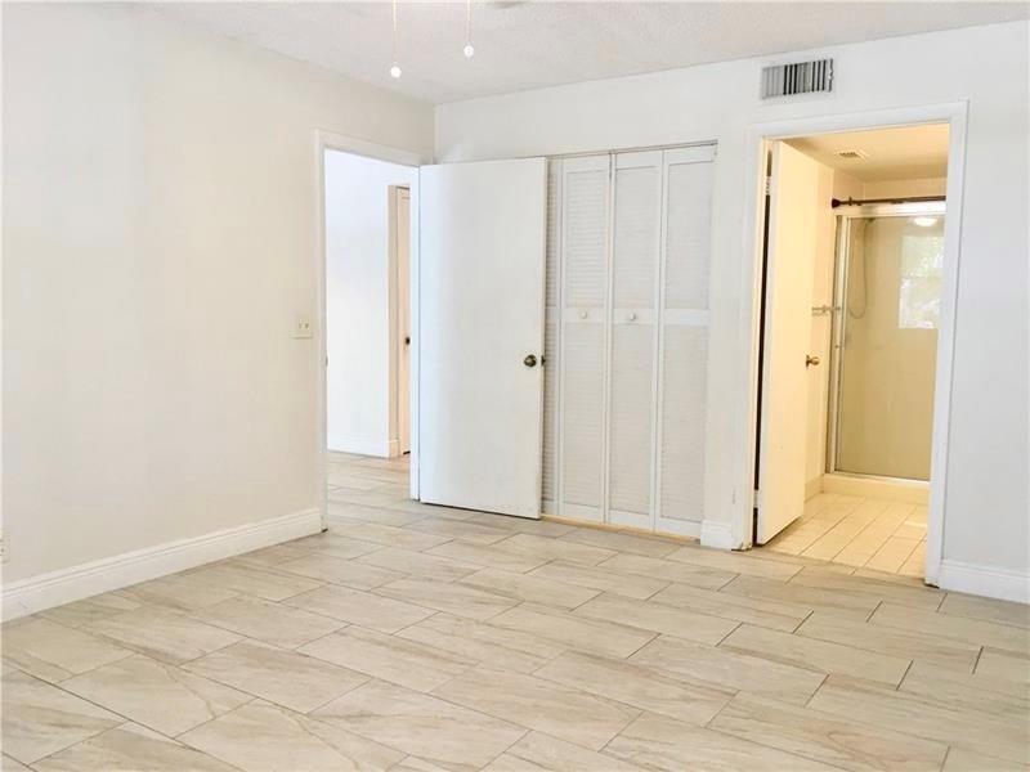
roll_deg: -1.2
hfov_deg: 61.7
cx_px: 515
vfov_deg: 48.2
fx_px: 863
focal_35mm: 29
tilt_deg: -5.0
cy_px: 386
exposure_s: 1/30
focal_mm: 4.15
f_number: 2.2
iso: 80
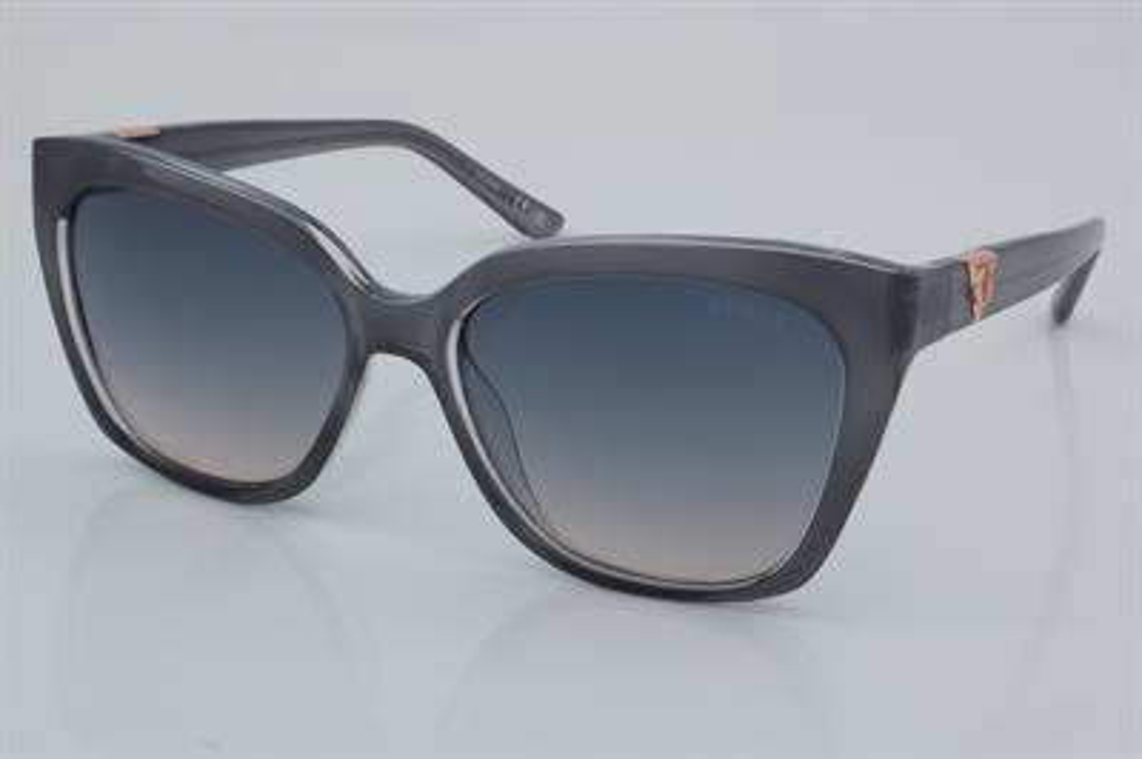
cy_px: 380
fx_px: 2377
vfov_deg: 18.2
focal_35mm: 75
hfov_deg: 27.0
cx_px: 571
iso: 100
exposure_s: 1/4
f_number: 32
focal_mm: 50
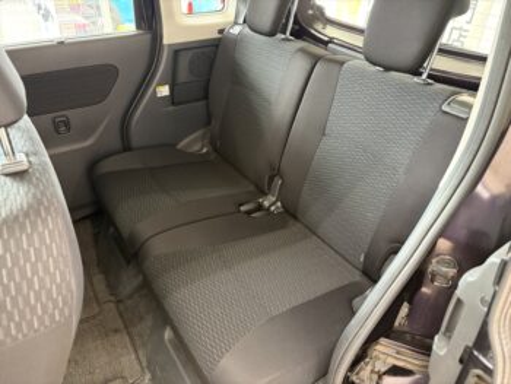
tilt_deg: -32.7
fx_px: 384
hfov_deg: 67.3
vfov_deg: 53.1
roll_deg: -1.3
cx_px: 256
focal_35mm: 26
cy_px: 192
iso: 640
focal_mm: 5.96
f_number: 1.6
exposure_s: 1/38
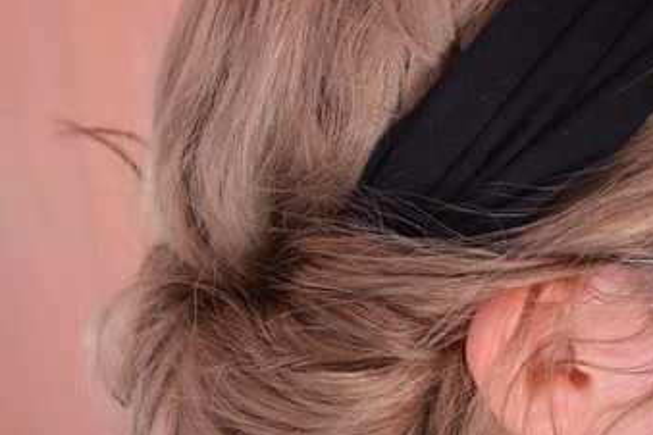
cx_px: 368
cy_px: 206
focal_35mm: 51
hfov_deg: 38.8
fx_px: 925
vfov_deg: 26.5
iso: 800
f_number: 3.5
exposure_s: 1/40
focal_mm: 18
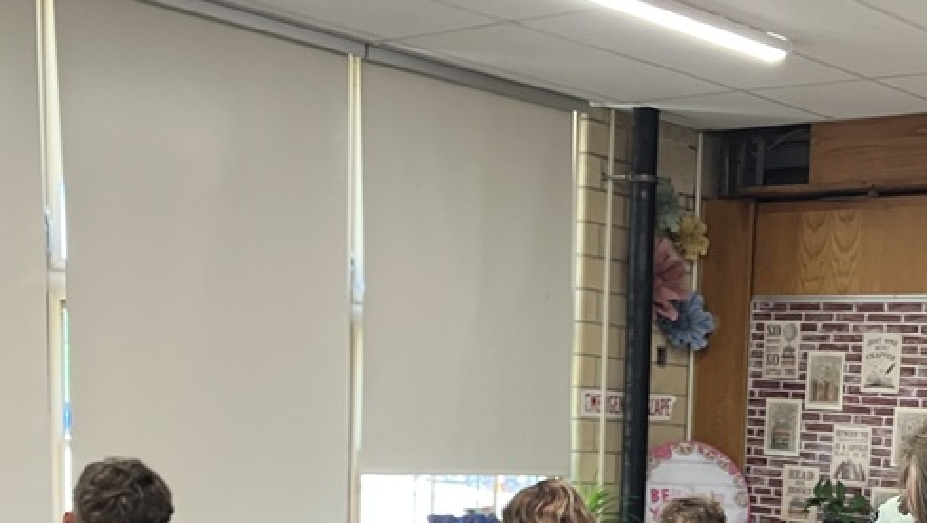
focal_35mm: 64
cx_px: 807
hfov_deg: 31.5
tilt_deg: -8.6
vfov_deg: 17.7
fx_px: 1574
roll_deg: -1.1
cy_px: 671
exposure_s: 1/60
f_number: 1.8
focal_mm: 3.99
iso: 100
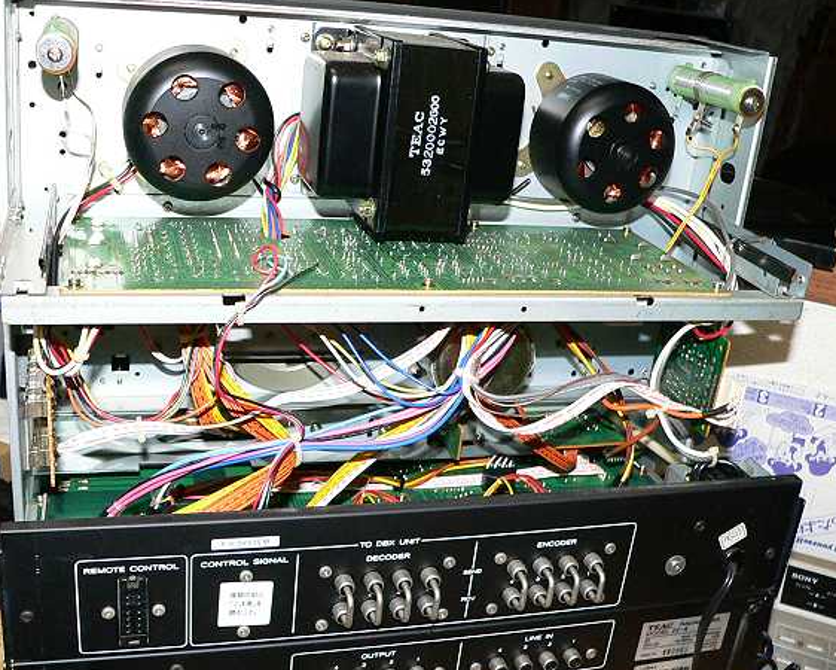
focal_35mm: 40
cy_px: 350
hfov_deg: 45.7
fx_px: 990
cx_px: 376
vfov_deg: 37.4
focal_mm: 6
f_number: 2.8
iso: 400
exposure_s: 1/60
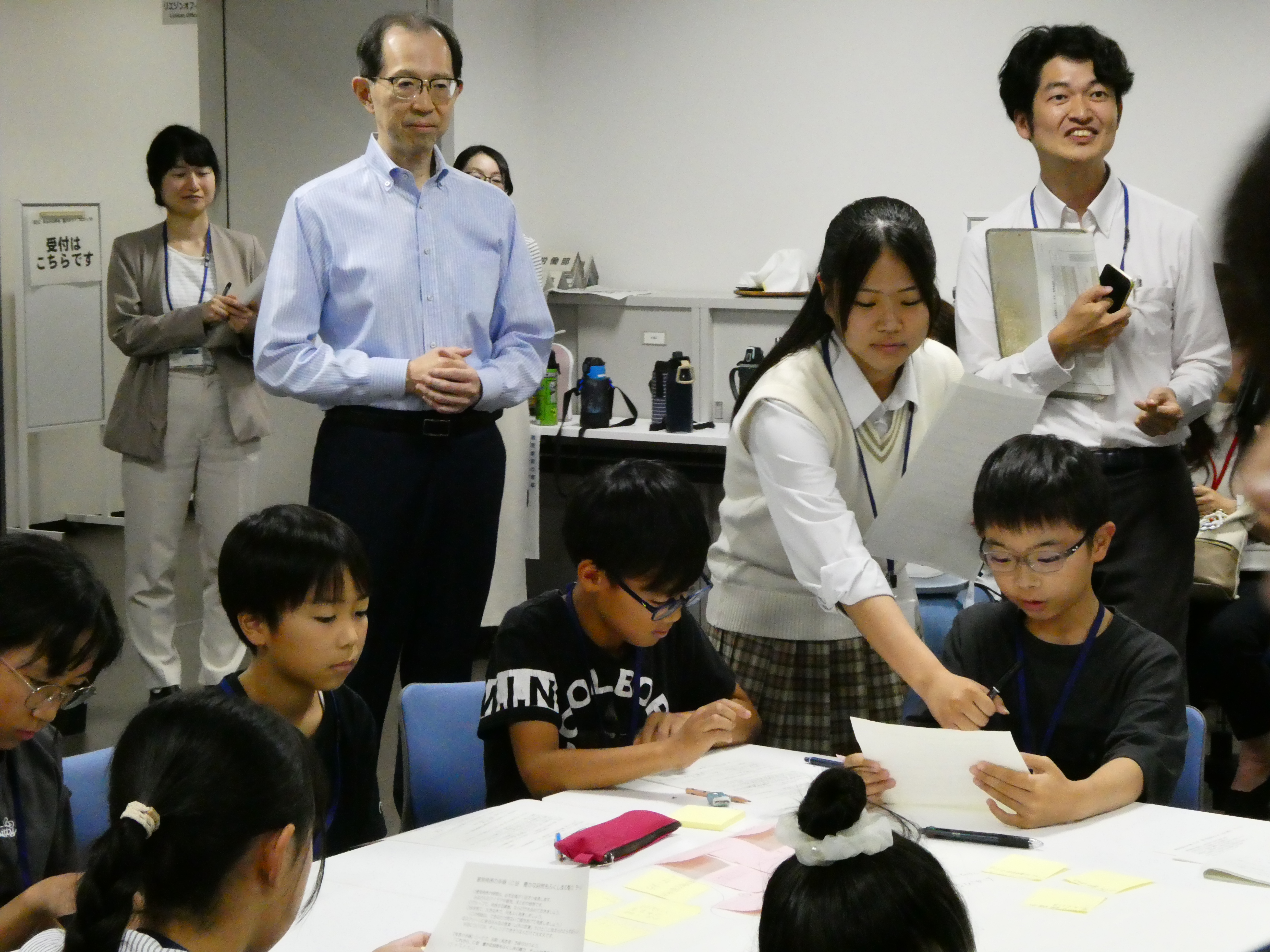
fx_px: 2568
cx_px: 635
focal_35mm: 70
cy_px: 476
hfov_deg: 27.8
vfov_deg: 21.0
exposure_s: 1/80
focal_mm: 12.5
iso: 1250
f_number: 6.3
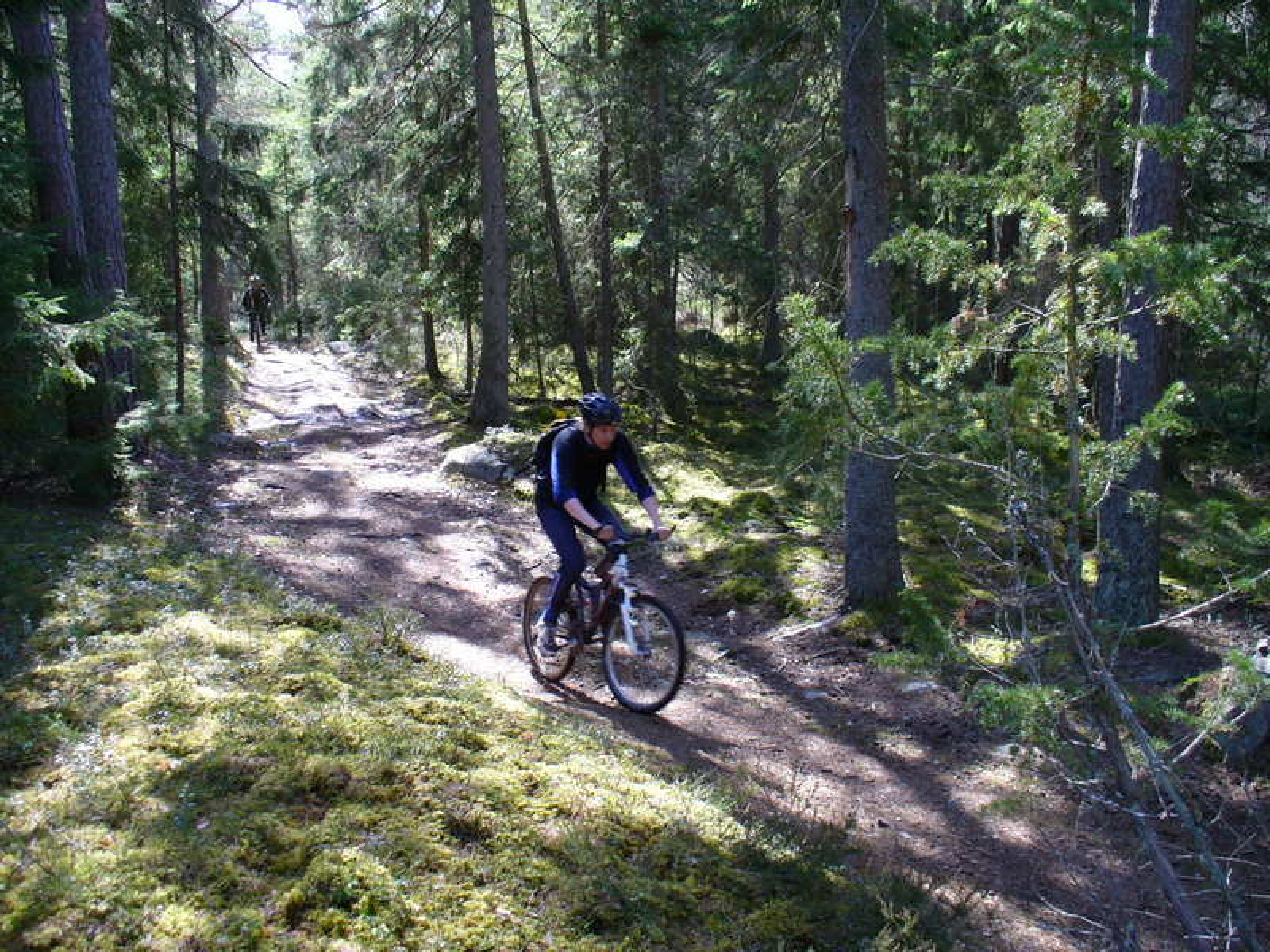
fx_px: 1357
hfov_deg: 50.1
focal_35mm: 37
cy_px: 476
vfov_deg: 38.7
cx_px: 635
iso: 64
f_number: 2.8
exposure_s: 1/80
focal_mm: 6.1
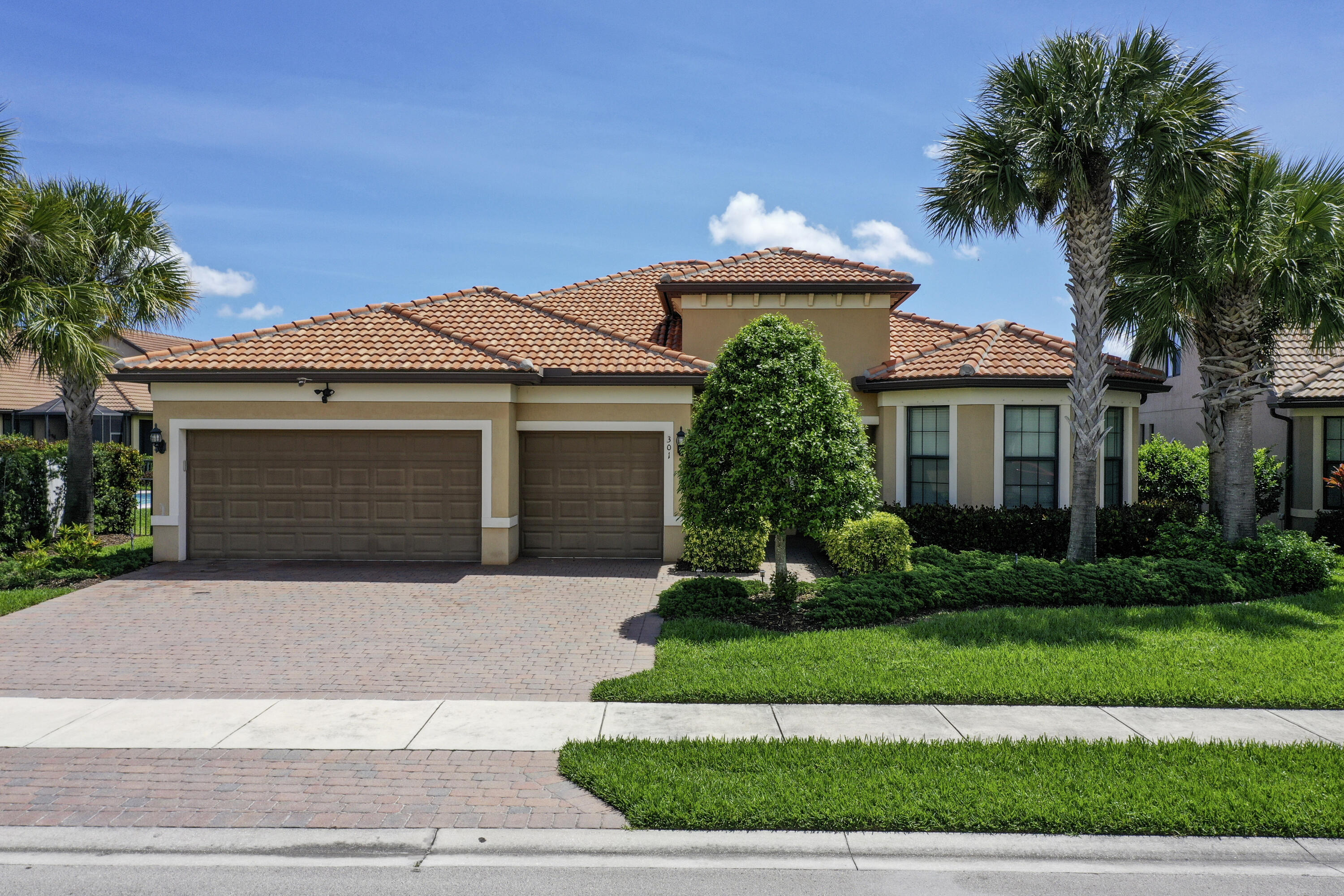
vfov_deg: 46.4
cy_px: 448
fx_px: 1045
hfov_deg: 65.5
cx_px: 672
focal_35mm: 28
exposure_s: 1/500
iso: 100
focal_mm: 10.26
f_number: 6.3
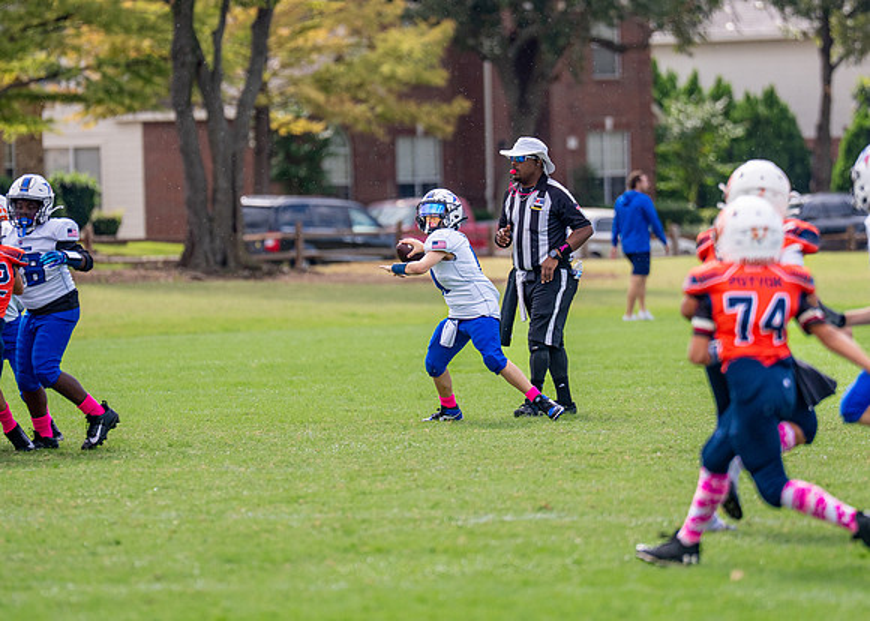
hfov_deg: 6.3
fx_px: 7903
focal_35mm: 320
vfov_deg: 4.5
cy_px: 275
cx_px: 450
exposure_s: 1/3200
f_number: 2.8
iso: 400
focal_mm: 200
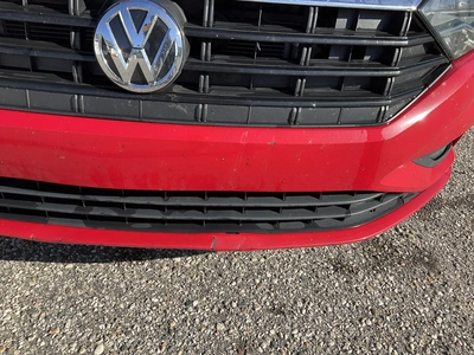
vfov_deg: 48.2
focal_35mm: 29
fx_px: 397
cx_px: 237
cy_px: 178
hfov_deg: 61.7
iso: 25
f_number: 1.8
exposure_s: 1/739
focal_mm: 3
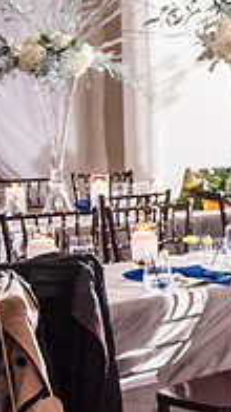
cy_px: 150
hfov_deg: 10.9
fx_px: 982
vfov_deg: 23.6
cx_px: 596
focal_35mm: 90
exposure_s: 1/125
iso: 1000
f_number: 2.8
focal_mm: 29
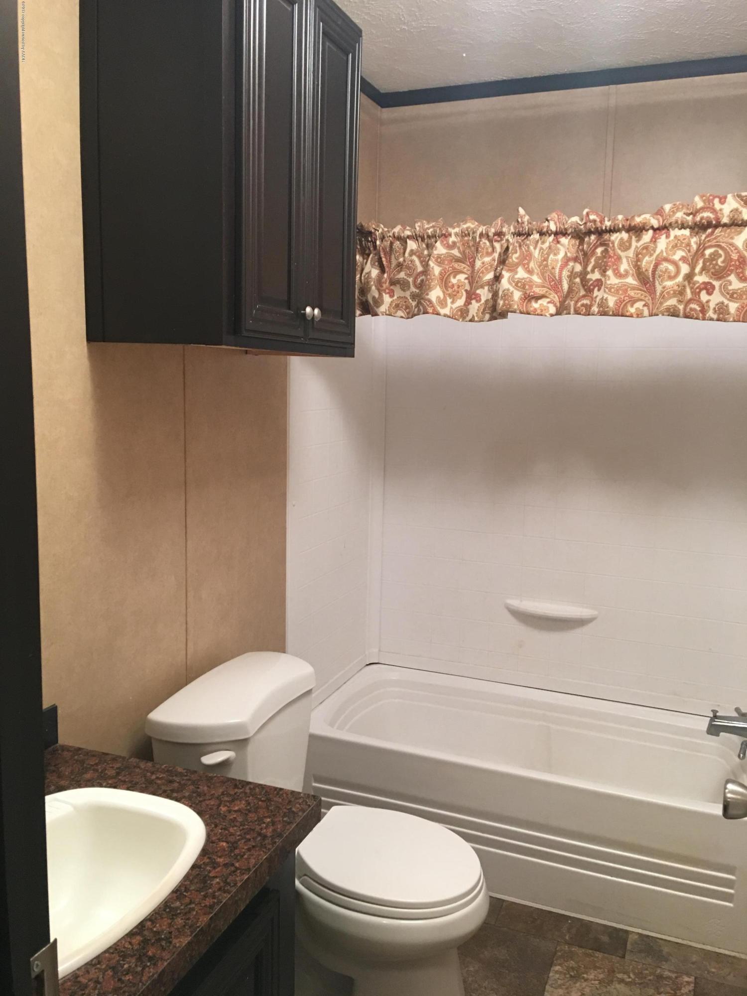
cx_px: 374
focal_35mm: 29
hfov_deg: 48.2
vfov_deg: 61.7
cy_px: 498
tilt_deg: -8.6
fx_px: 834
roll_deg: -0.5
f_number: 2.2
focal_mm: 4.15
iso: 80
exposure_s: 1/15
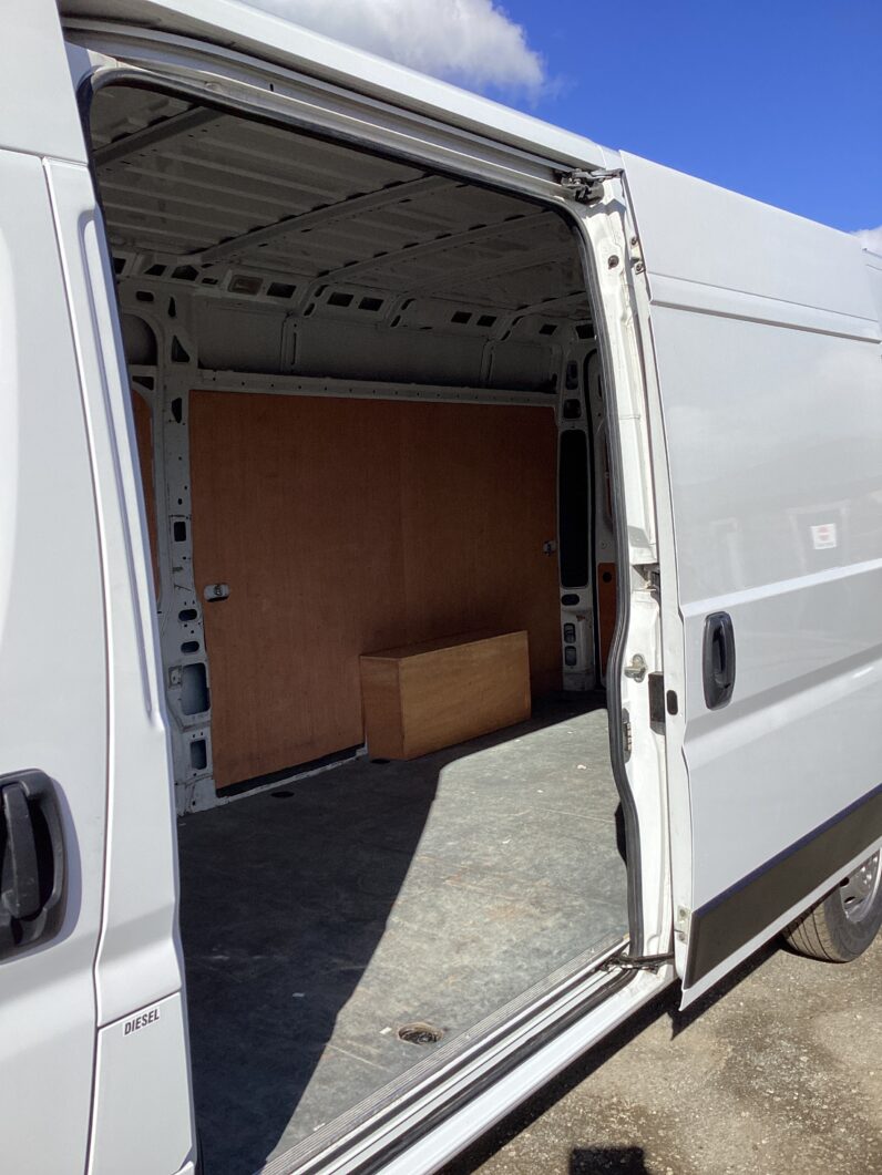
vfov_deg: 58.3
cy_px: 588
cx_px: 441
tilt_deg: -0.1
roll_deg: +1.6
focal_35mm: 31
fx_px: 1053
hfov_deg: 45.5
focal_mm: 3.3
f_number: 2.4
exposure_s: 1/1567
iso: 25
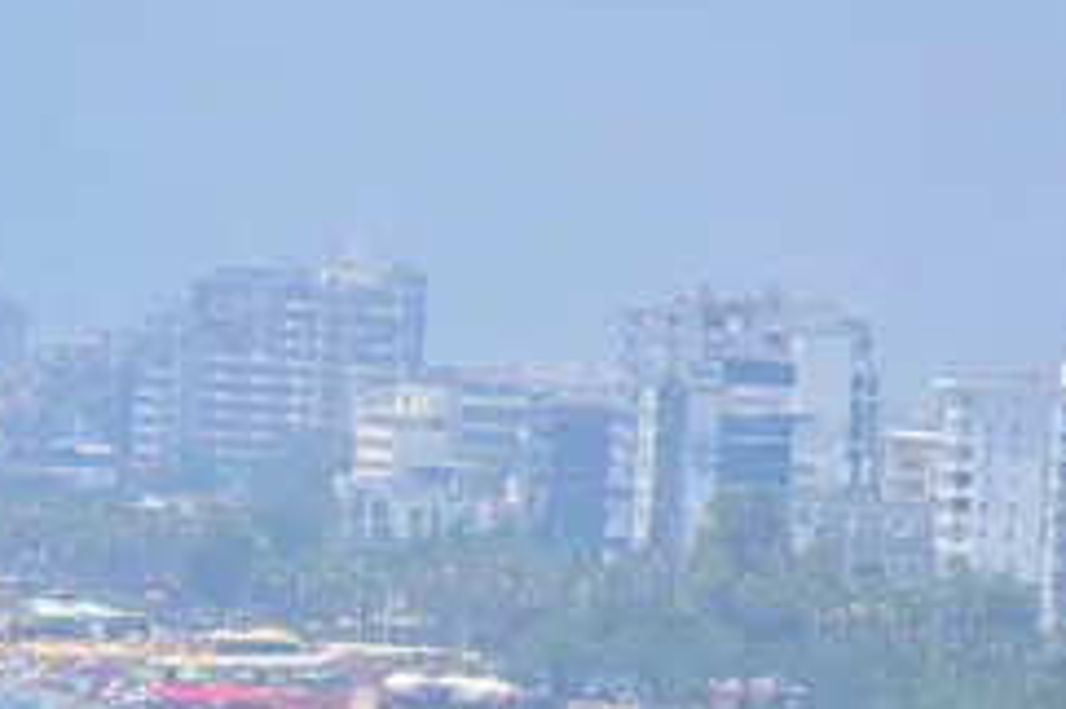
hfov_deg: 2.7
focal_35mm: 765
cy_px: 1052
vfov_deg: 1.8
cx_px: 392
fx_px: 22636
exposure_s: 1/1250
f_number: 5.6
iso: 250
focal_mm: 140
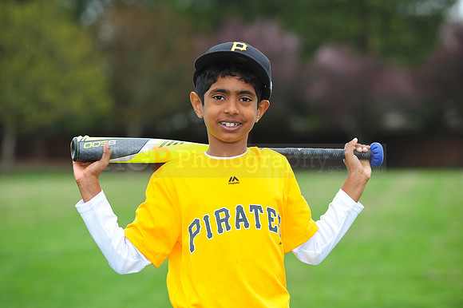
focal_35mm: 175
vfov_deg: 7.8
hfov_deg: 11.8
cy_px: 154
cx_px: 232
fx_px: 2249
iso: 400
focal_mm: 175
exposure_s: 1/320
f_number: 5.6
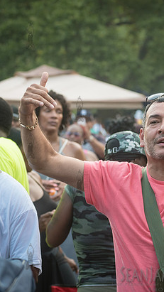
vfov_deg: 15.6
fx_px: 1068
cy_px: 139
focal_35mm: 138
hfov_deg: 8.8
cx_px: 149
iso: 1000
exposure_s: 1/400
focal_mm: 80
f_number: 4.5
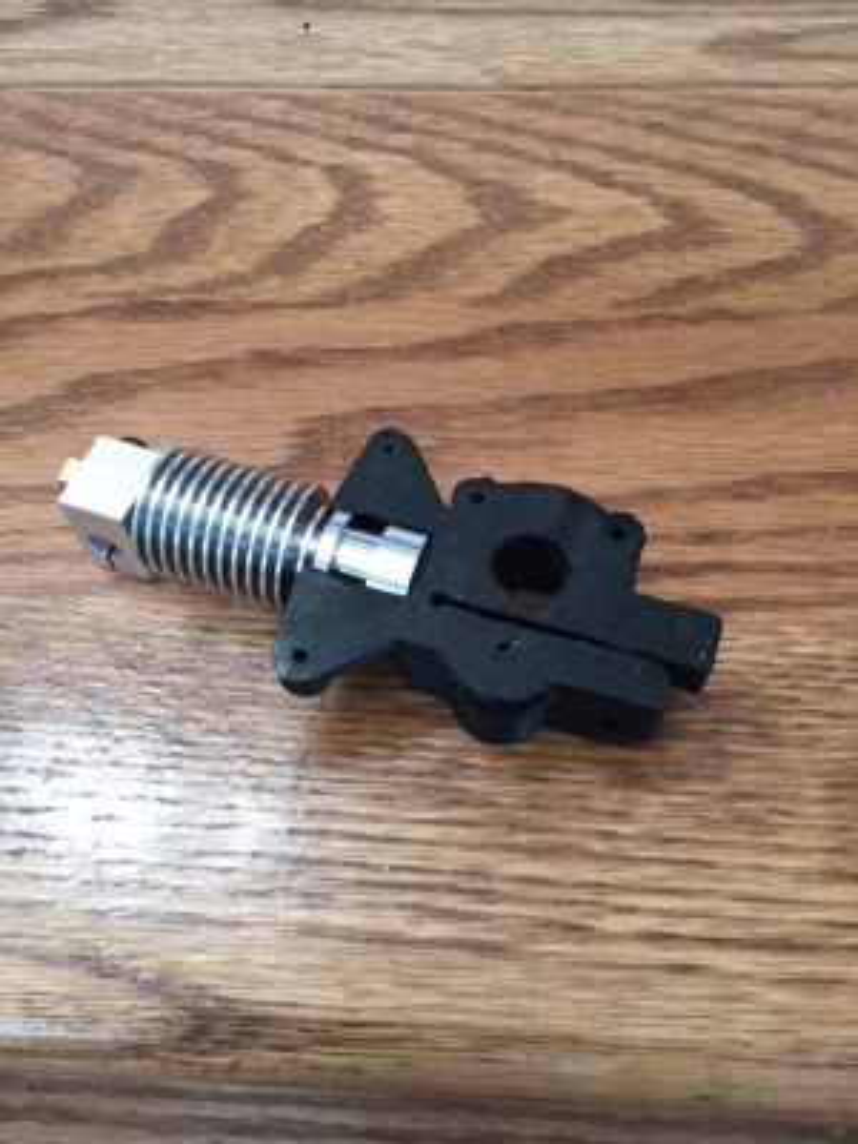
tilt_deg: -57.7
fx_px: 958
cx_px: 429
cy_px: 572
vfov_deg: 61.7
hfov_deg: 48.2
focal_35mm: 29
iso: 125
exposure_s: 1/30
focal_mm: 4.15
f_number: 2.2
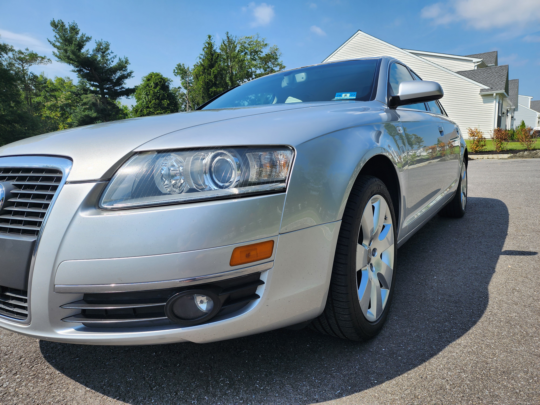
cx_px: 270
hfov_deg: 73.9
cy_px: 202
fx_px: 359
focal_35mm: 23
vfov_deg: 58.9
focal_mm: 6.4
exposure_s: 1/997
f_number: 1.8
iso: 12
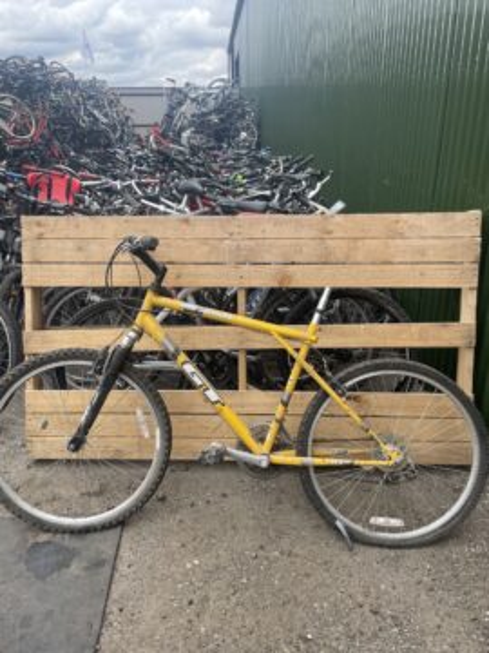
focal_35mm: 26
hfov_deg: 53.1
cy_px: 326
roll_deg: +1.1
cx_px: 244
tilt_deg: -23.2
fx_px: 490
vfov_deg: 67.3
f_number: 1.6
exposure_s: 1/769
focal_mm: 4.2
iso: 32
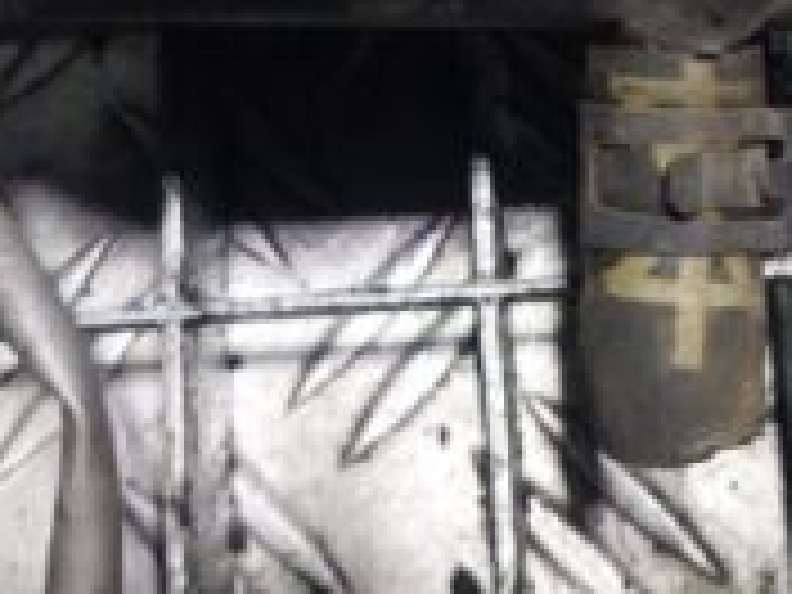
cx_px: 468
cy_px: -81
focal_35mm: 85
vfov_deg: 16.8
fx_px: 1945
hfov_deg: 23.0
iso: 200
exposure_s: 1/50
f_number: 1.8
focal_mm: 5.23
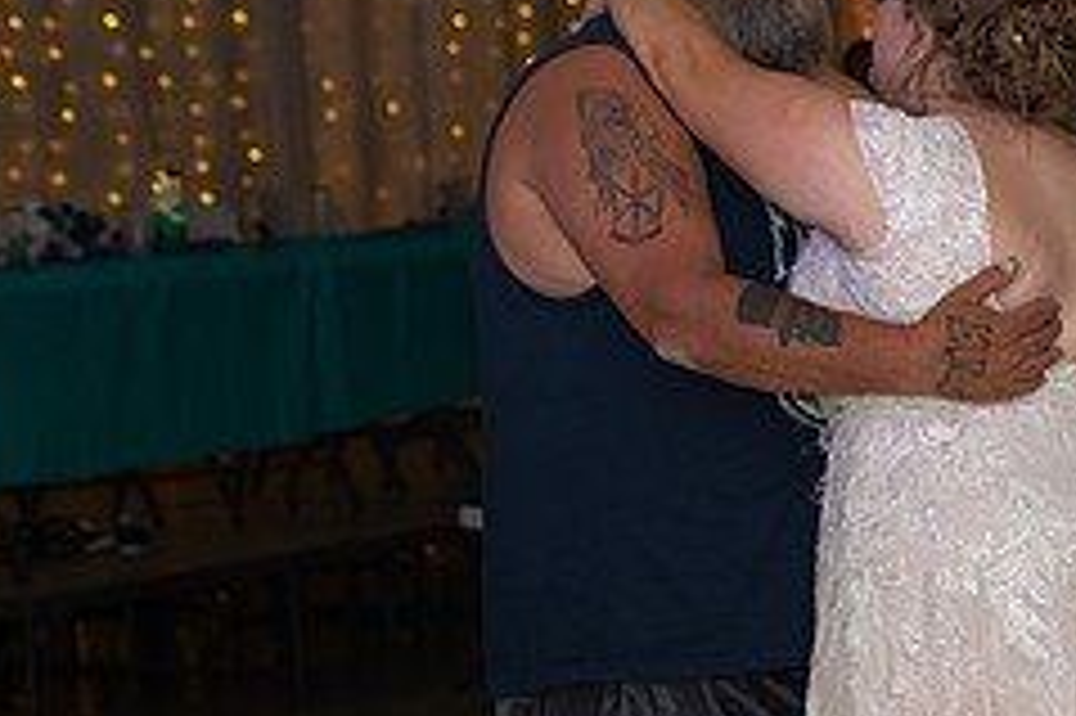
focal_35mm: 170
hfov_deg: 12.1
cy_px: 223
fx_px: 5077
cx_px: 689
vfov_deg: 8.1
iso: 800
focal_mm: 70
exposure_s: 1/125
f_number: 3.5
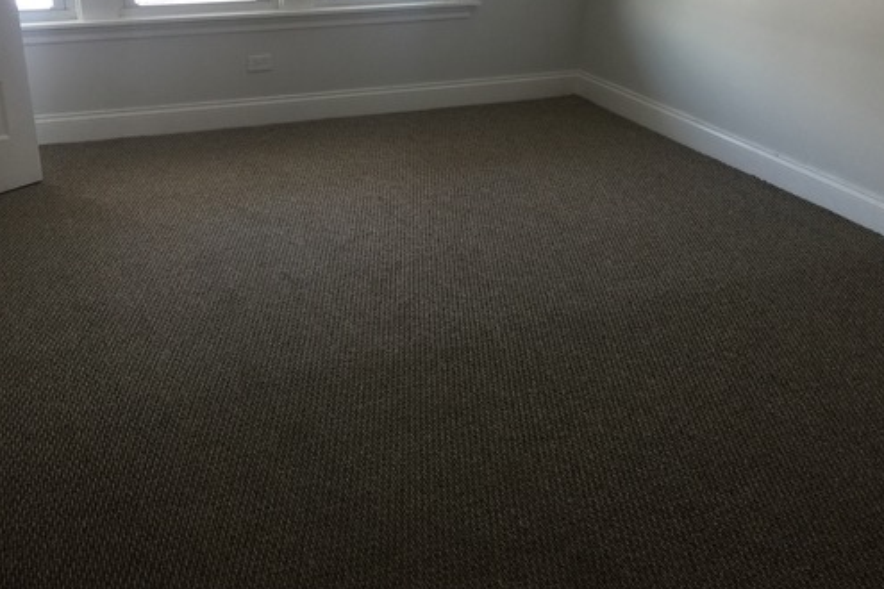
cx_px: 407
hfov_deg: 49.5
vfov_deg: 34.0
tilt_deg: -20.9
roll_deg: -2.6
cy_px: 205
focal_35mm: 39
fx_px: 958
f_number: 2.2
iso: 32
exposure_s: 1/40
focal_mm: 4.15
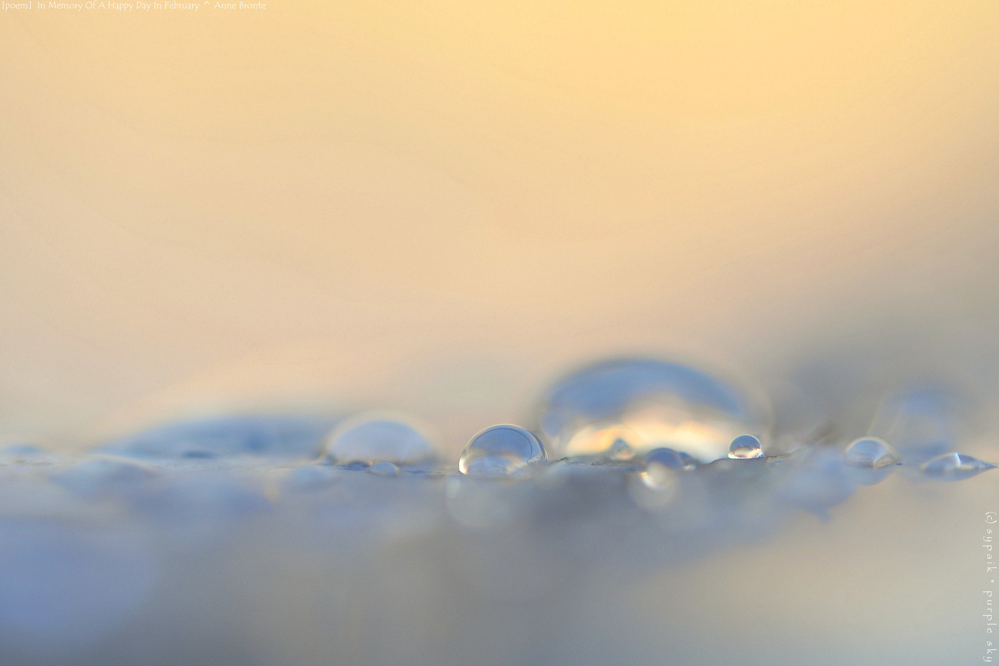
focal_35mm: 60
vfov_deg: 22.6
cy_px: 333
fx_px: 1665
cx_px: 500
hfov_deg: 33.4
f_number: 4.2
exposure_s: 1/30
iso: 450
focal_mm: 60
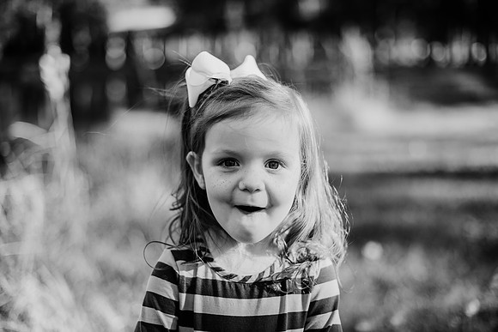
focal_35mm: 50
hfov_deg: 39.6
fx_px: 692
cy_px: 166
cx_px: 249
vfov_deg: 27.0
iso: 200
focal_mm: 50
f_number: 2
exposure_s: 1/1000
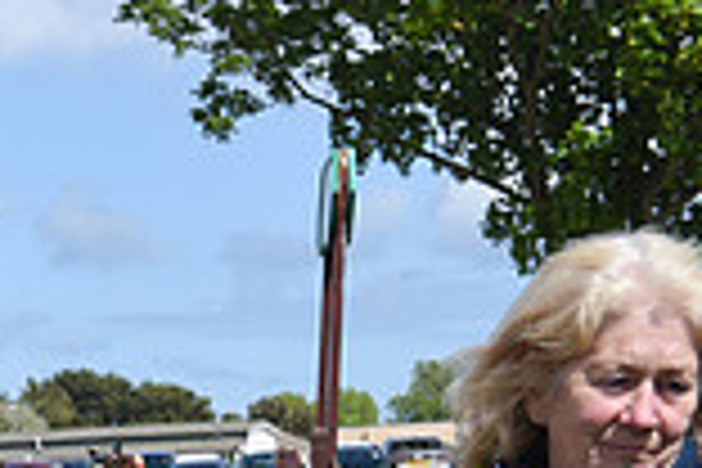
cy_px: 749
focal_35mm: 156
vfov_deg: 8.6
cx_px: -418
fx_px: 3042
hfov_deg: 12.4
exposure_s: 1/2000
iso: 400
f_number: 5.6
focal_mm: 42
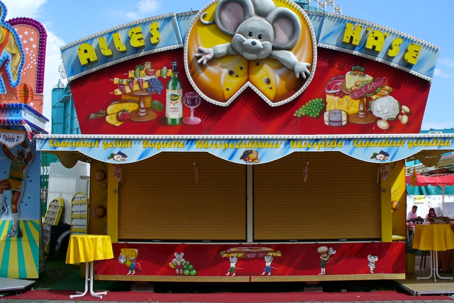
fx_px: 517
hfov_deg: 47.4
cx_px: 240
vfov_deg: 32.6
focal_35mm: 41
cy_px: 133
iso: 80
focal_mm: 6.1
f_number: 5.6
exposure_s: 1/200
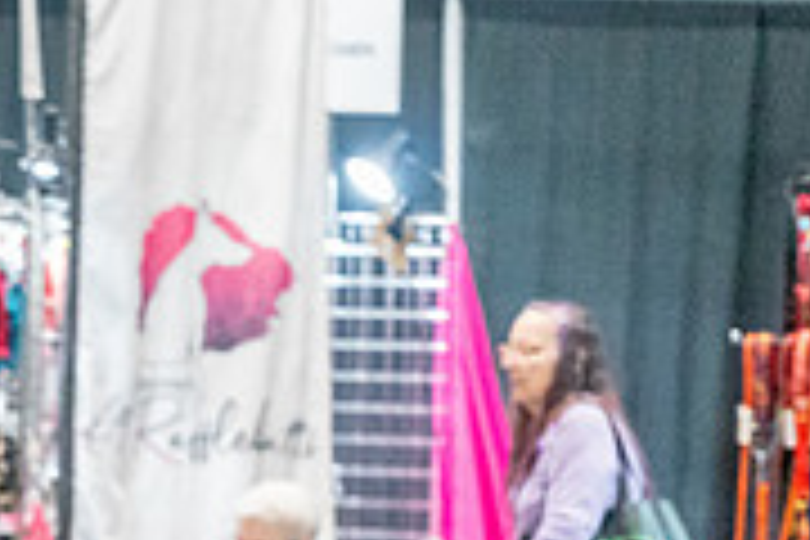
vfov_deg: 2.1
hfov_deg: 3.2
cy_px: 722
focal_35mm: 643
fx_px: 14466
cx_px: -396
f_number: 2.8
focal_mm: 200
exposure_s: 1/320
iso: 12800
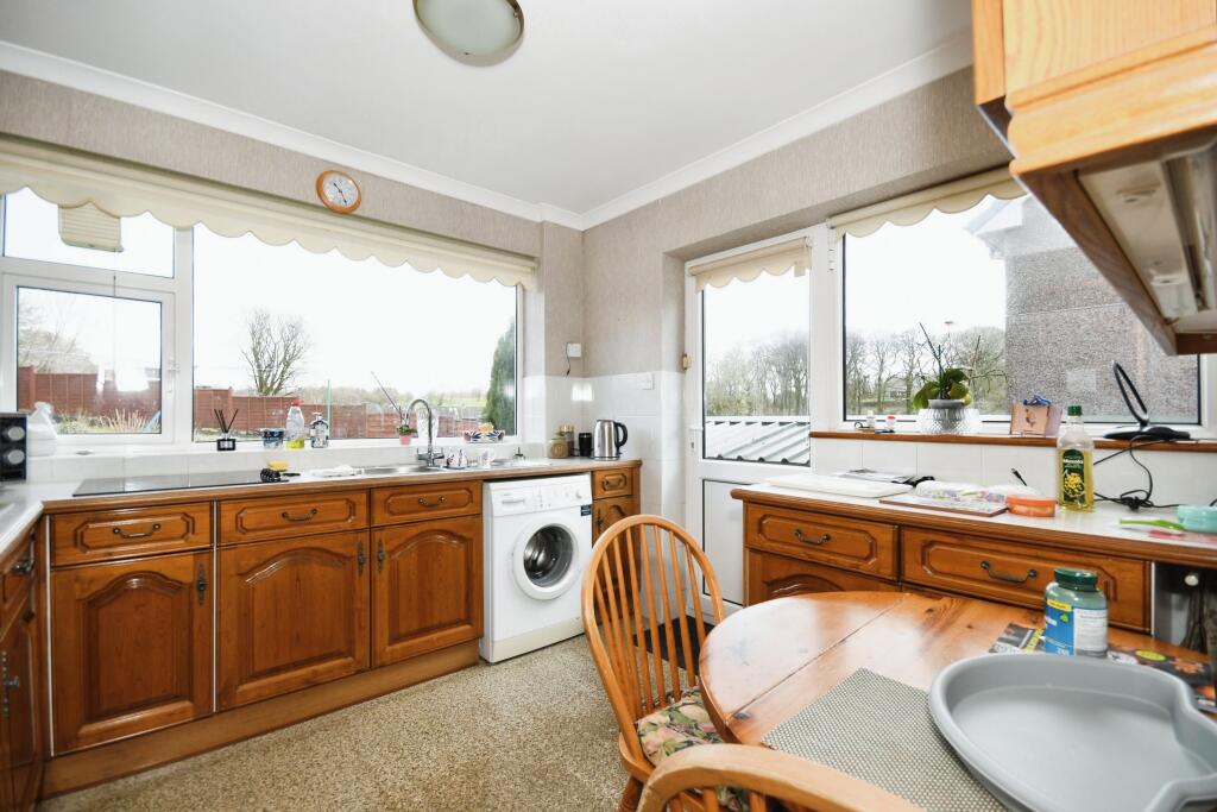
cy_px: 406
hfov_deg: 100.4
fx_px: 507
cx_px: 608
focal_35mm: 15
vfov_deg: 77.3
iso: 400
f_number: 8
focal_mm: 10
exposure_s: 1/60
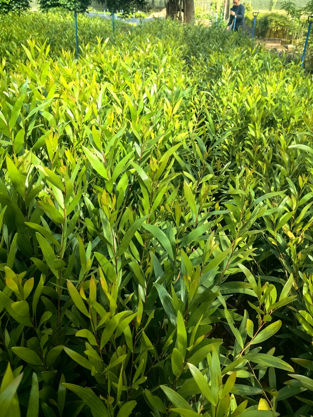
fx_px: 326
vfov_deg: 65.3
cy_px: 208
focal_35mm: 27
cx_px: 156
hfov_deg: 51.3
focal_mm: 5.75
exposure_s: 1/429
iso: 50
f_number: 2
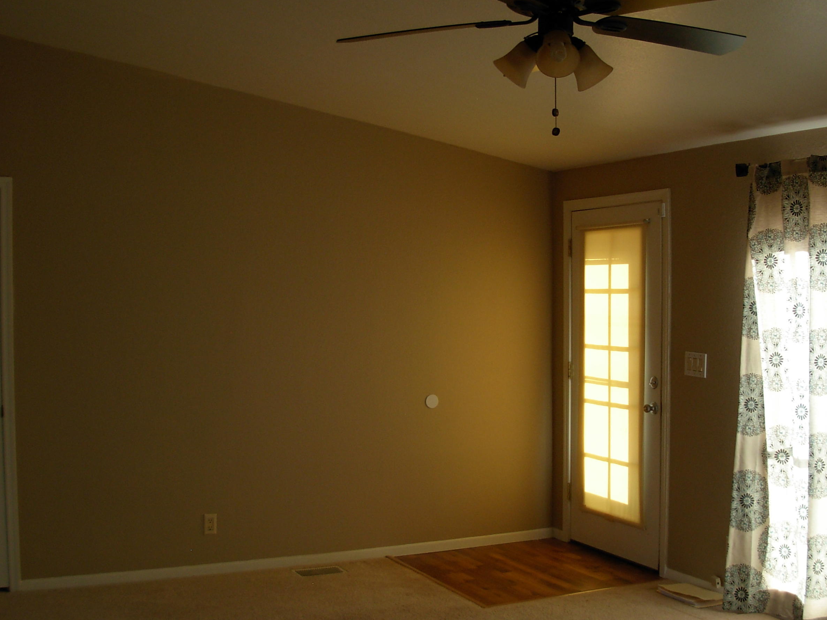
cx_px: 461
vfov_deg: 30.3
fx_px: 1147
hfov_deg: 39.6
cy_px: 302
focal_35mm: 48
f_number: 2.9
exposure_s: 1/128
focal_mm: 6.3
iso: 79
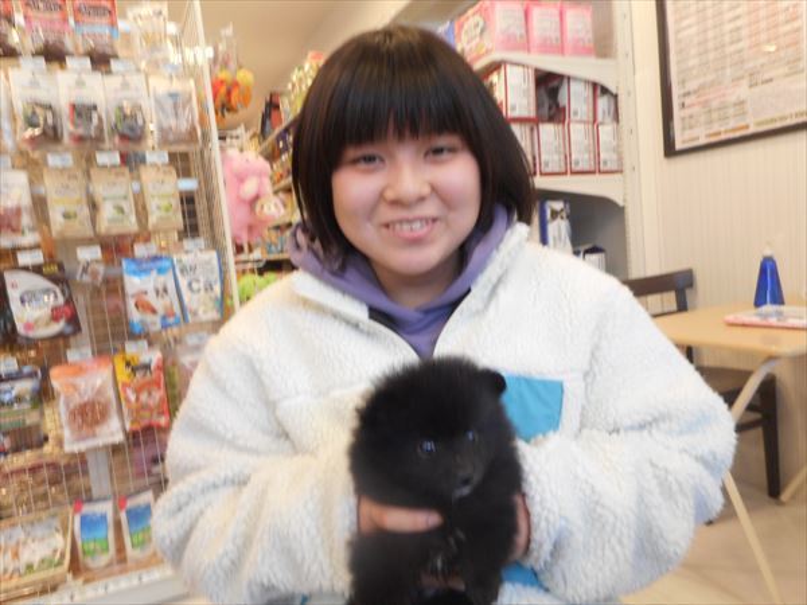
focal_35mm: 25
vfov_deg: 54.9
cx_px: 404
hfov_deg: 69.4
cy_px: 302
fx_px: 583
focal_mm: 4.5
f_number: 3.7
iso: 180
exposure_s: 1/30
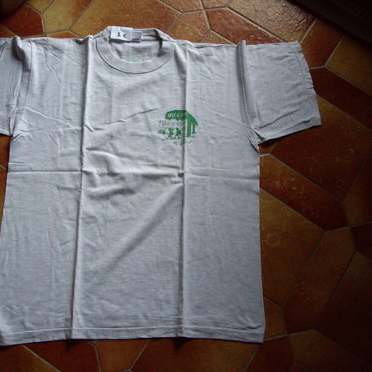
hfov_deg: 37.3
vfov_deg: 37.6
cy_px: 186
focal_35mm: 45
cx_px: 138
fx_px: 547
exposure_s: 1/60
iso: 200
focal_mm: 6.2
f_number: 2.7
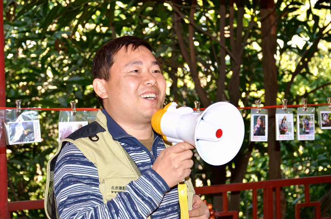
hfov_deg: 27.0
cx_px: 166
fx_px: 688
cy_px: 110
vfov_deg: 18.1
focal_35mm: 75
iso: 200
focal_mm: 50
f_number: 5
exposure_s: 1/80
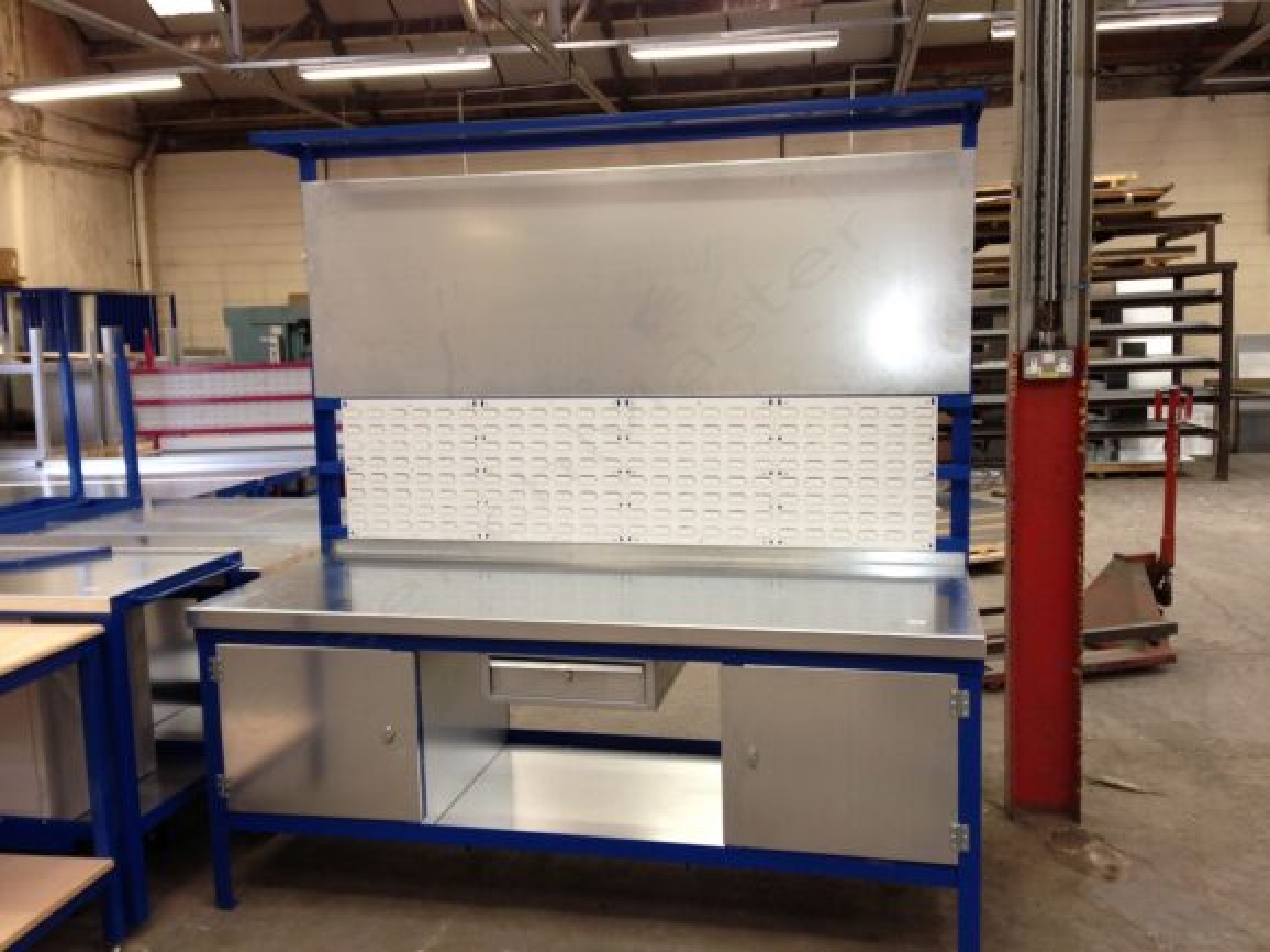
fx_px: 1210
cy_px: 476
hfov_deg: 55.4
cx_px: 635
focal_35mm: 33
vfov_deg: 42.9
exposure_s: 1/20
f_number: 2.4
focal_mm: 4.13
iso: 80
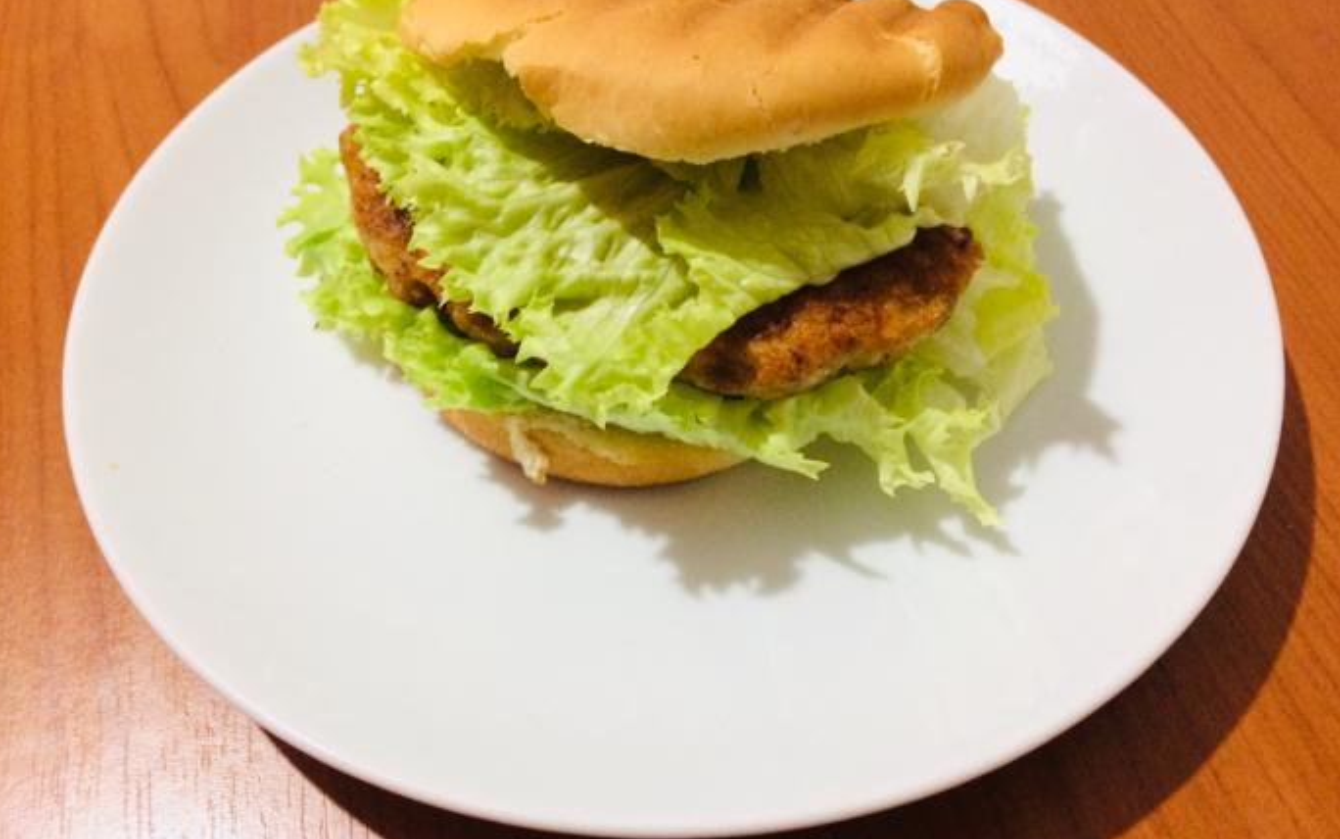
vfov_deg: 40.6
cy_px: 406
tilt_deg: -52.4
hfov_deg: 61.2
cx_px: 670
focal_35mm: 31
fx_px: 1132
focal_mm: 4.15
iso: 250
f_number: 2.2
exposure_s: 1/20
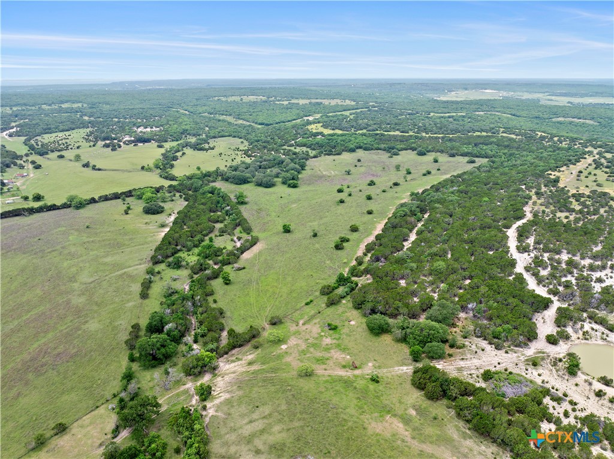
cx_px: 307
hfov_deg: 71.6
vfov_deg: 56.7
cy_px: 230
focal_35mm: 24
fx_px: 425
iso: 130
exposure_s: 1/1000
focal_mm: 12.29
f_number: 2.8
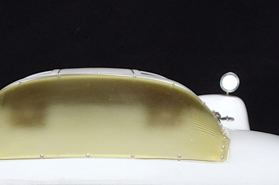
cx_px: 91
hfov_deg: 10.8
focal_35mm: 191
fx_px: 1477
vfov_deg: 7.1
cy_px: 201
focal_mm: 50
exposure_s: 1/15
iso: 800
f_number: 20
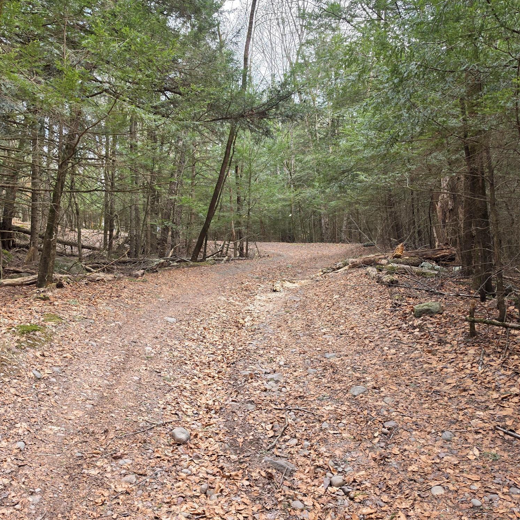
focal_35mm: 28
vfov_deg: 57.3
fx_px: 476
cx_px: 256
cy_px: 255
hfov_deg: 57.3
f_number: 1.4
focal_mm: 6.5
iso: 40
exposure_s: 1/180
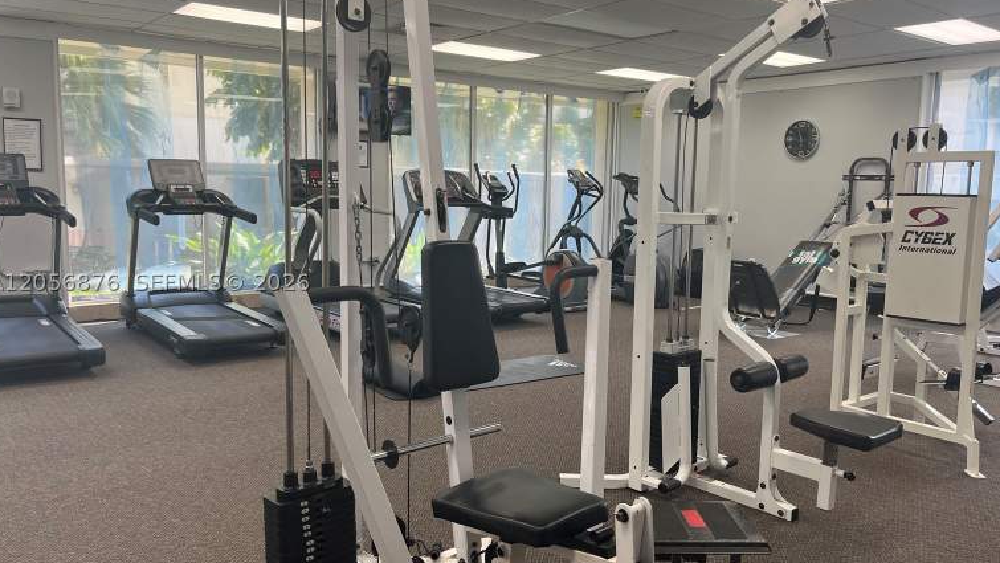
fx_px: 796
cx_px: 513
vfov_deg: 39.0
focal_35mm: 30
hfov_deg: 64.3
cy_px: 282
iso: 64
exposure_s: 1/120
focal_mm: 5.1
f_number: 1.6
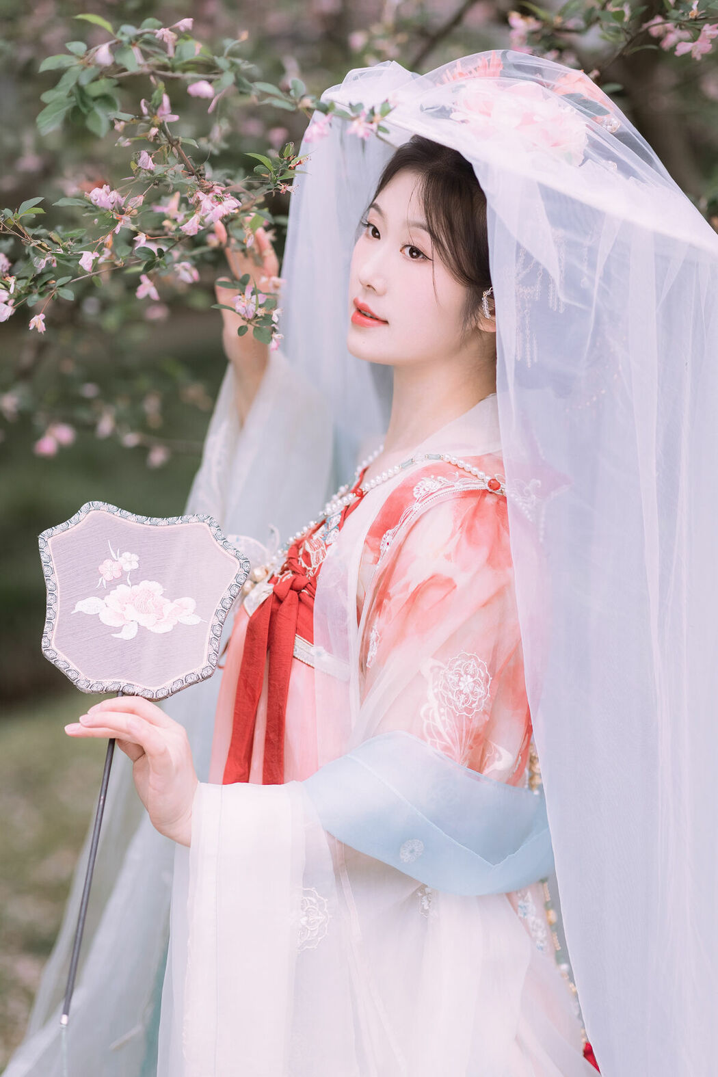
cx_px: 359
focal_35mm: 85
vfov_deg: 23.9
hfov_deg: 16.1
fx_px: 2543
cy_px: 538
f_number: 2
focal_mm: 85
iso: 200
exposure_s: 1/250
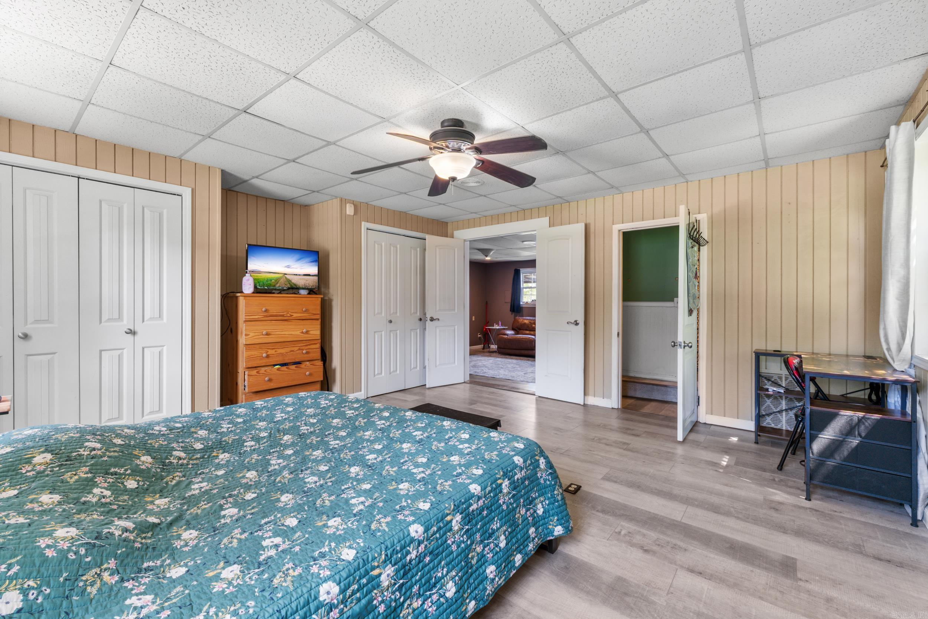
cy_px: 310
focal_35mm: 15
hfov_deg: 100.4
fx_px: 387
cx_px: 464
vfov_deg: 77.3
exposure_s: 1/30
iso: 250
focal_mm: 10
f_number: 7.1
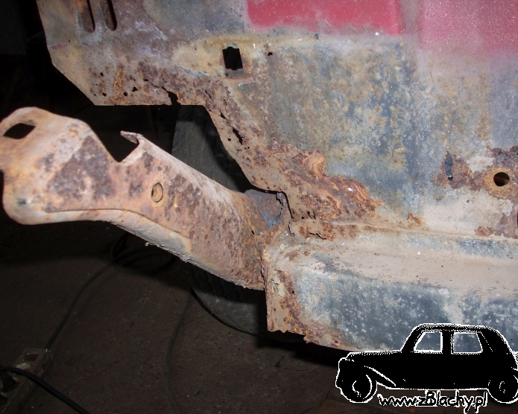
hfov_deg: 46.8
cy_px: 206
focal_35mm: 39
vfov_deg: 38.2
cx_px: 268
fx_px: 598
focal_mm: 6.2
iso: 64
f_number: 2.8
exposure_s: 1/60
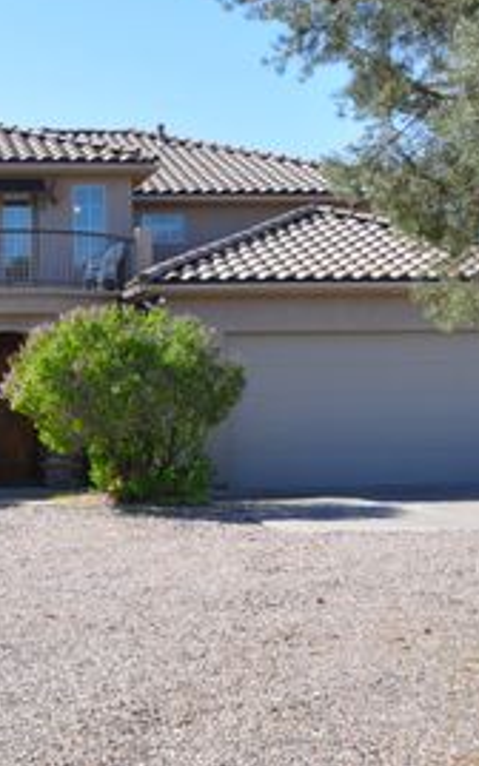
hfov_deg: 18.5
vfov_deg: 30.2
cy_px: 384
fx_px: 1421
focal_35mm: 68
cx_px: -26
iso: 200
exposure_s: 1/250
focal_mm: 24
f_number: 8
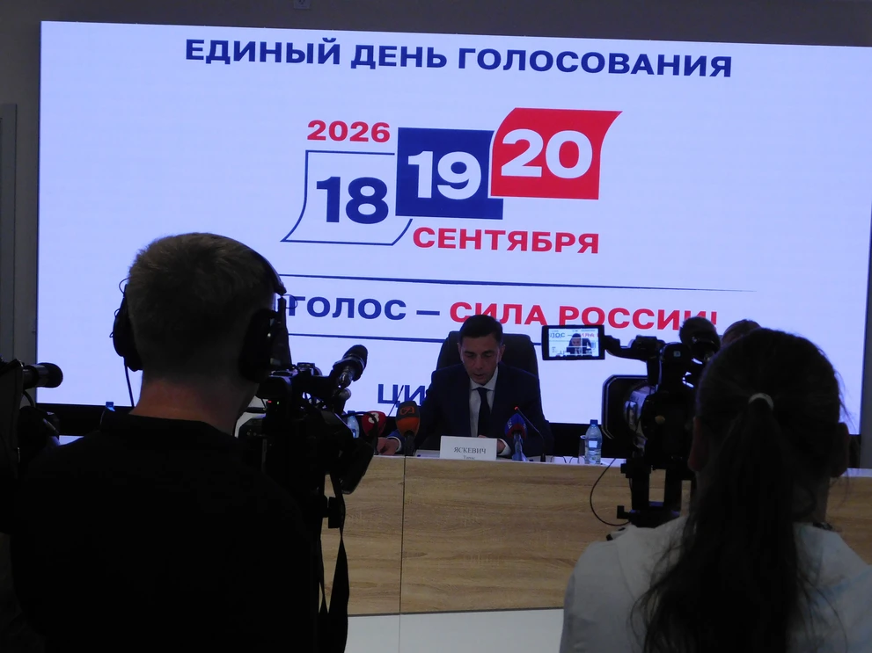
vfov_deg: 20.7
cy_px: 326
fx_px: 1788
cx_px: 436
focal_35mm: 71
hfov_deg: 27.4
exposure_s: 1/125
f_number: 4.3
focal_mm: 12.6
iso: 400
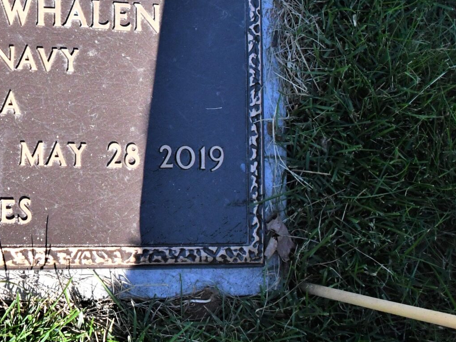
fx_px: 1146
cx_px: -4
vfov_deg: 16.9
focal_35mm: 87
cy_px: 87
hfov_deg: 21.7
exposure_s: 1/8000
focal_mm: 24
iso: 1600
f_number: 4.5
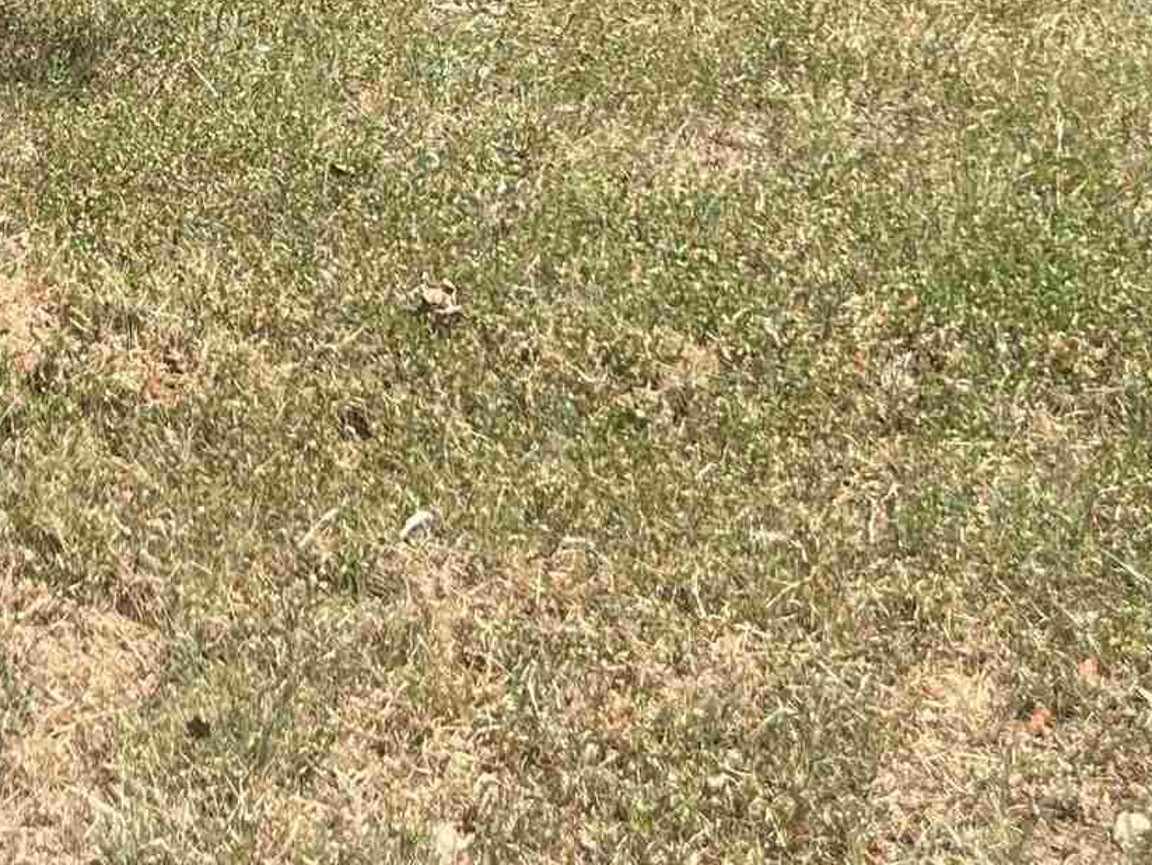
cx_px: -42
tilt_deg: -10.5
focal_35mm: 97
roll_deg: +0.2
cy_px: -680
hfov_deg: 19.5
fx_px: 3230
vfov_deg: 13.7
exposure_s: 1/1377
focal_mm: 5.7
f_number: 1.5
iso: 50
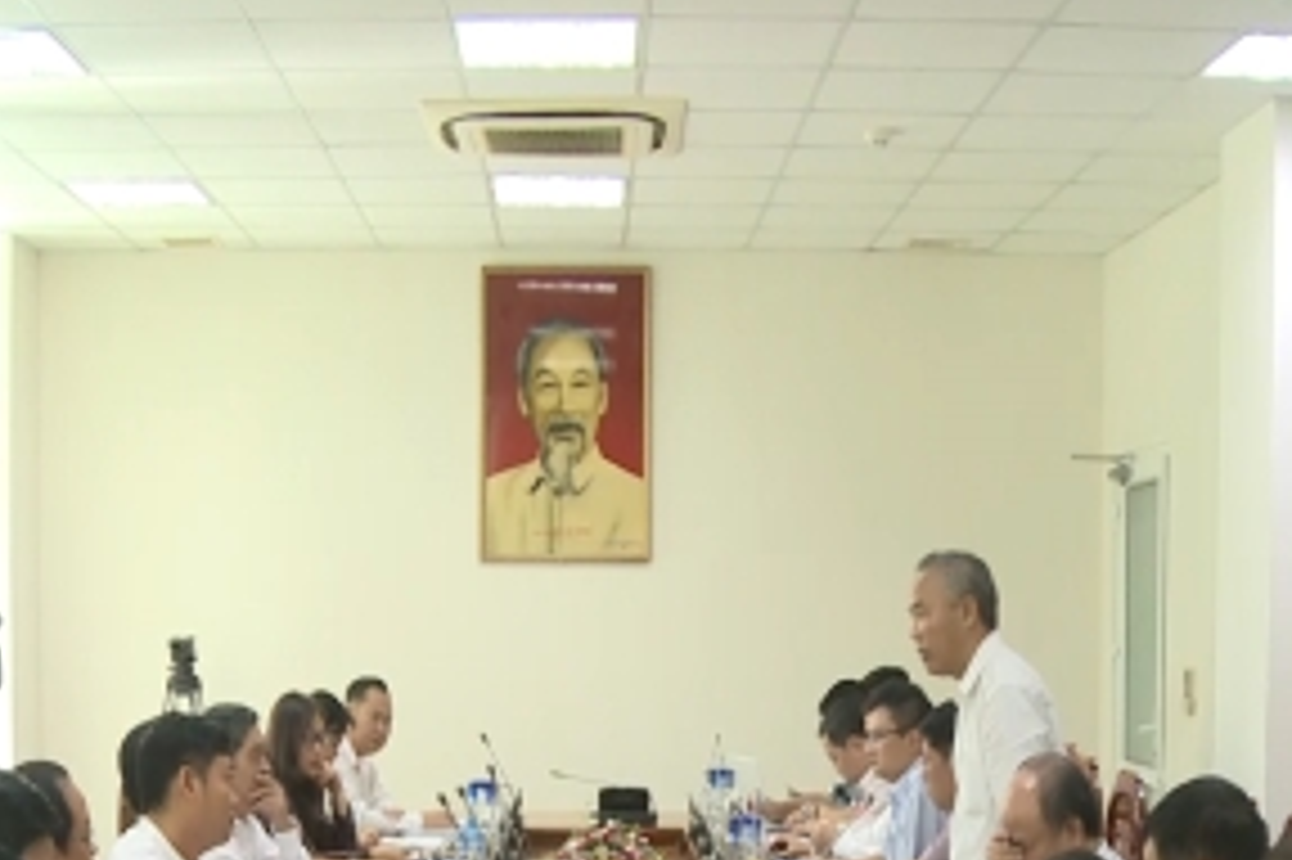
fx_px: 3156
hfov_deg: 23.1
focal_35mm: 88
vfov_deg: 15.3
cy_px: 792
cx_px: 527
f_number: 4.5
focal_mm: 31
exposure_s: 1/40
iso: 3200
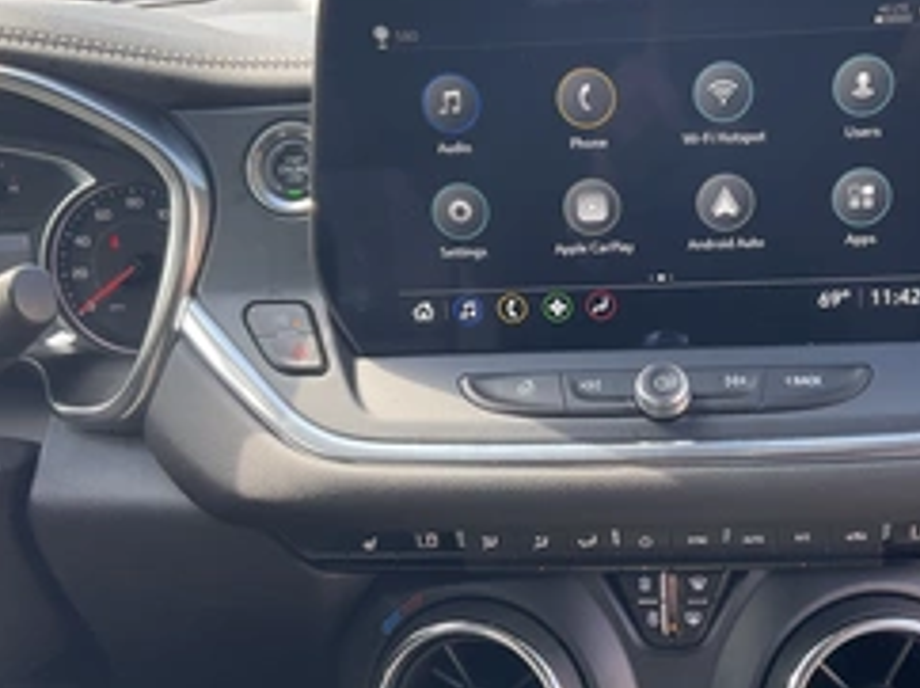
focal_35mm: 48
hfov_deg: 39.1
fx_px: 1274
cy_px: 350
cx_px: 627
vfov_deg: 30.2
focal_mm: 3
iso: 40
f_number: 1.8
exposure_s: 1/122
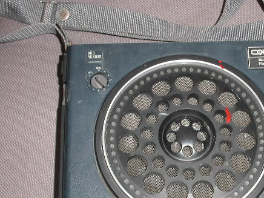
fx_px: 549
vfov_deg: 20.4
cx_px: 192
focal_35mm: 72
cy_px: 127
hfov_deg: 26.7
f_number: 3.5
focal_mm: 10.2
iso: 100
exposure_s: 1/45
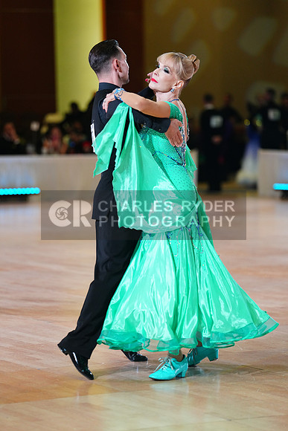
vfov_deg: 13.3
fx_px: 1847
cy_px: 216
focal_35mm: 154
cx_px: 144
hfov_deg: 8.9
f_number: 2.8
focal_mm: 154
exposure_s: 1/400
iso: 2000
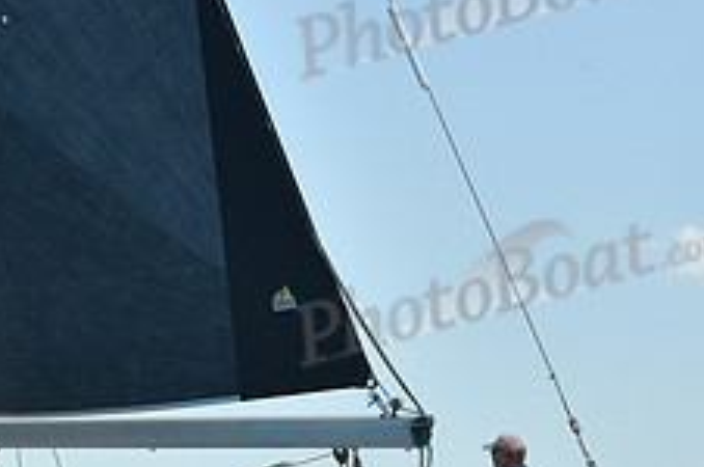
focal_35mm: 180
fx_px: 3515
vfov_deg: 7.6
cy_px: 490
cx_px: 137
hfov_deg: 11.4
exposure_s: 1/640
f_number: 5.6
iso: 320
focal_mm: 70
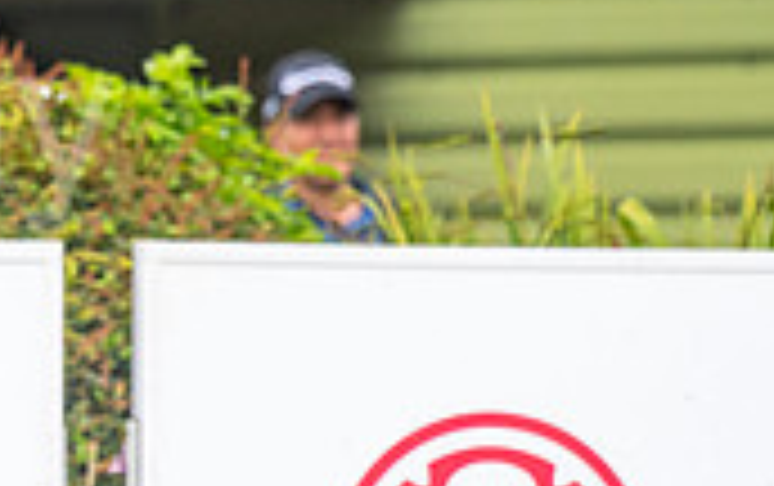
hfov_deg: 1.9
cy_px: -100
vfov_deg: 1.2
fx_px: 22706
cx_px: -500
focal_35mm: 1075
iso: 500
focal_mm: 300
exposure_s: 1/4000
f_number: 4
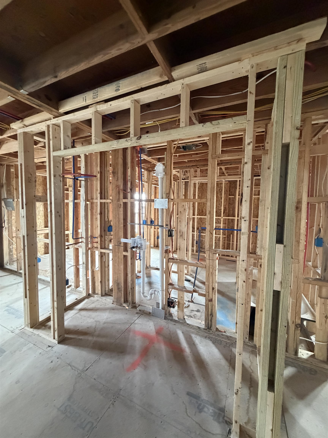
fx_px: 177
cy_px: 219
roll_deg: -1.9
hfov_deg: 85.7
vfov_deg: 102.1
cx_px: 164
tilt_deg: -3.8
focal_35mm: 14
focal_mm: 2.22
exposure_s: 1/60
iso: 800
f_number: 2.2
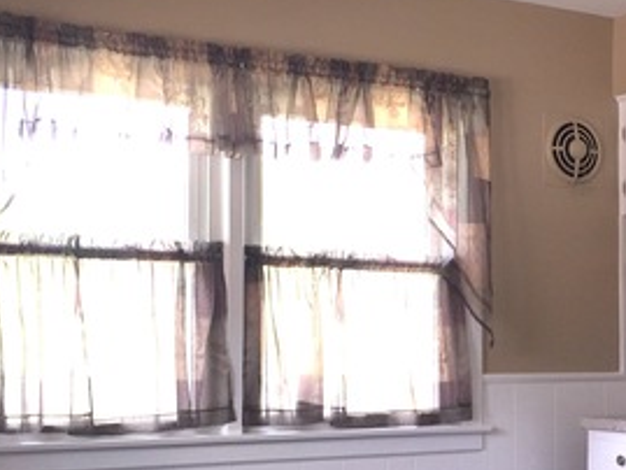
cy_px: 300
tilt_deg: +2.1
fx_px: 1248
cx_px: 565
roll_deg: +0.4
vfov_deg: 21.3
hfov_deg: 27.1
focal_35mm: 69
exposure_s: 1/60
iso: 32
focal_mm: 4.15
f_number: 2.2
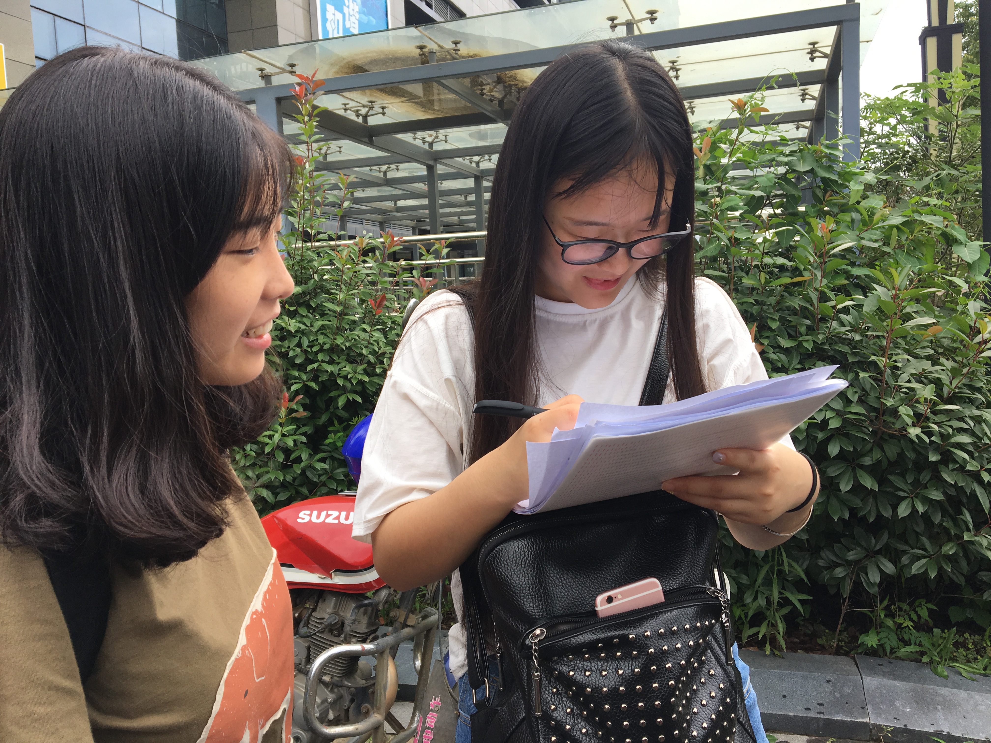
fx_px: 830
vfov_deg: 48.2
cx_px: 496
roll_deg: +2.8
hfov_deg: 61.7
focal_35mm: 29
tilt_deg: -5.6
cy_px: 372
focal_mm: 4.15
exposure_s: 1/549
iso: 25
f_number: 2.2
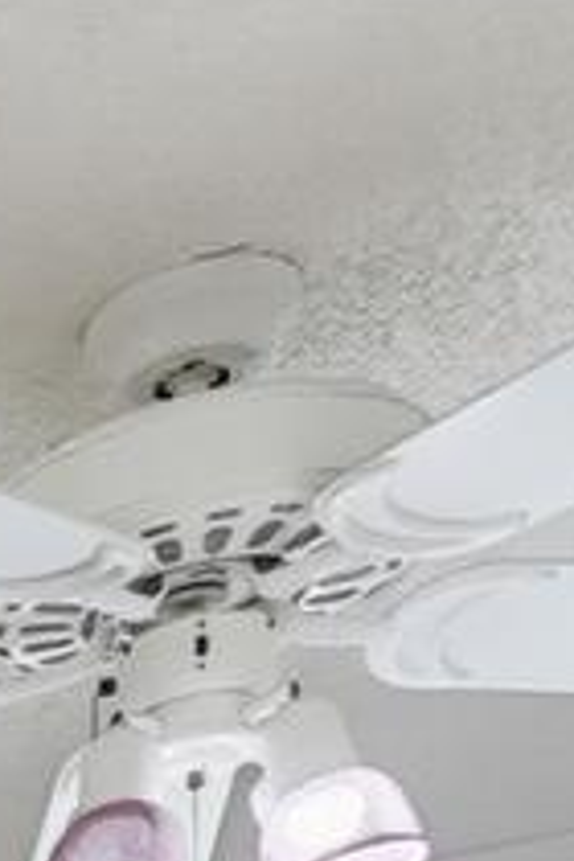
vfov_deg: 10.3
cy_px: 2413
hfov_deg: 6.3
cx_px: -2091
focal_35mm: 156
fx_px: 3731
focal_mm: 16
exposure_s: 1/80
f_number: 4.5
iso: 800
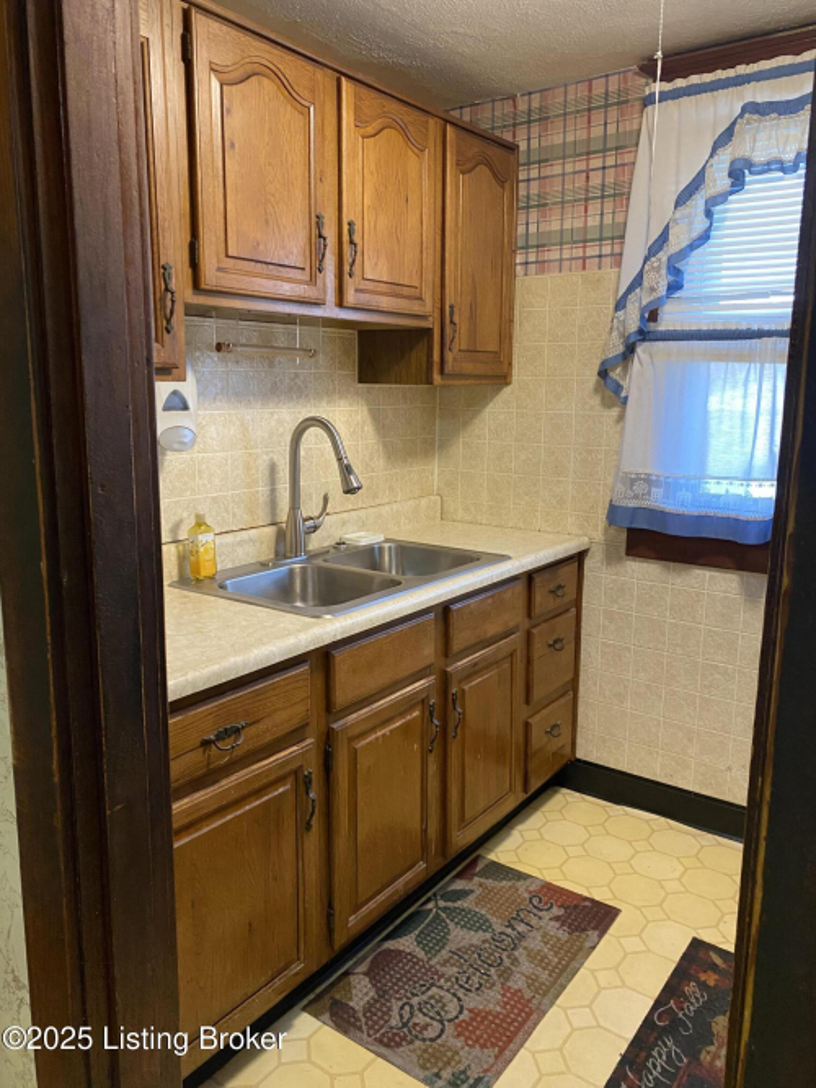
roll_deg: -0.2
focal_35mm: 26
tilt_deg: -9.8
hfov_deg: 53.0
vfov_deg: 67.3
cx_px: 408
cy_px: 544
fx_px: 817
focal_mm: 4.25
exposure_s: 1/60
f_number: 1.8
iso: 400
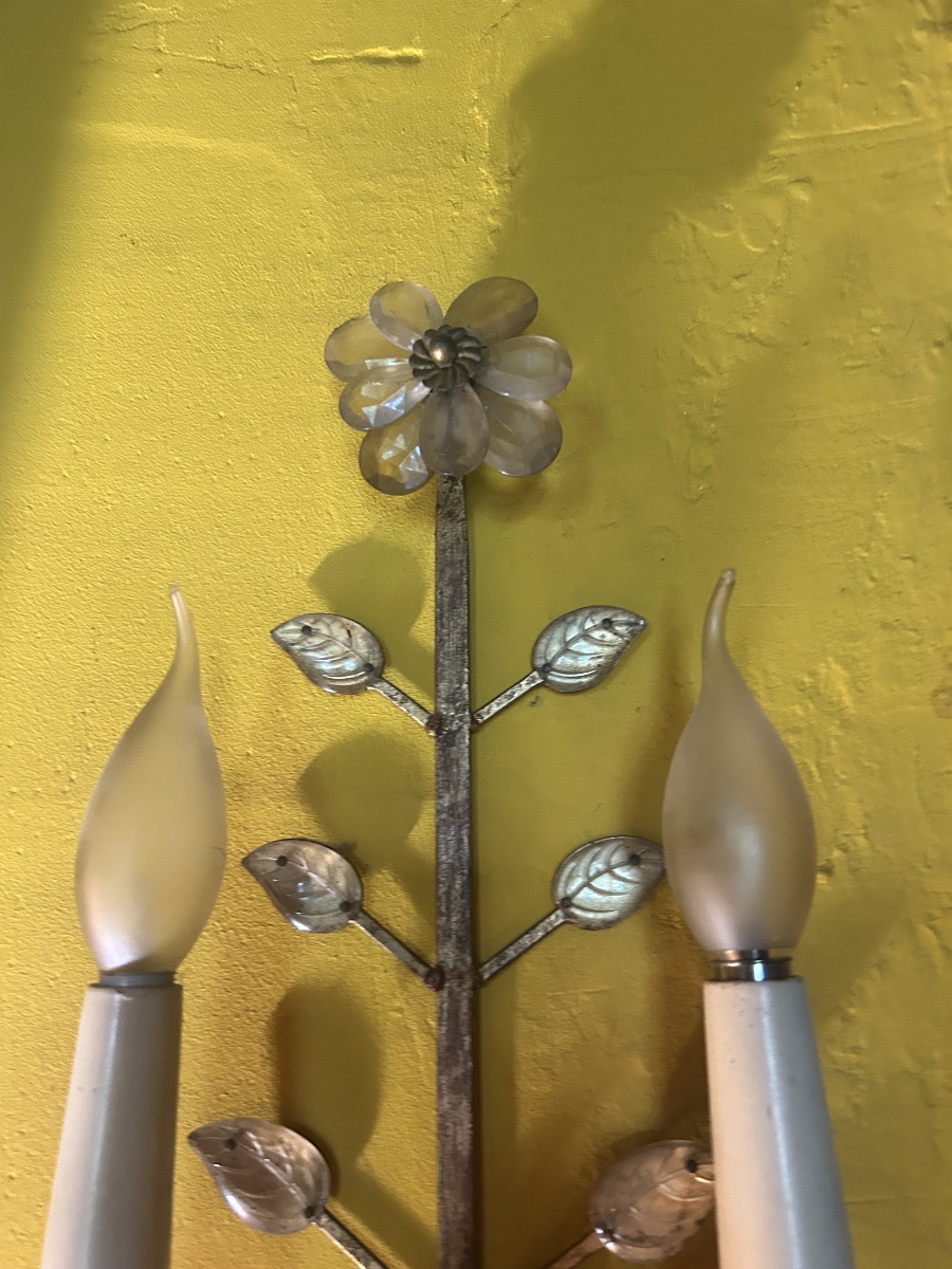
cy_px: 634
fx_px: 953
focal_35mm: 26
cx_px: 476
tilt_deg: +12.7
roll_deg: -3.1
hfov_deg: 53.1
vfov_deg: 67.3
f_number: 1.5
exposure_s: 1/60
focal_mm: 5.7
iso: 500
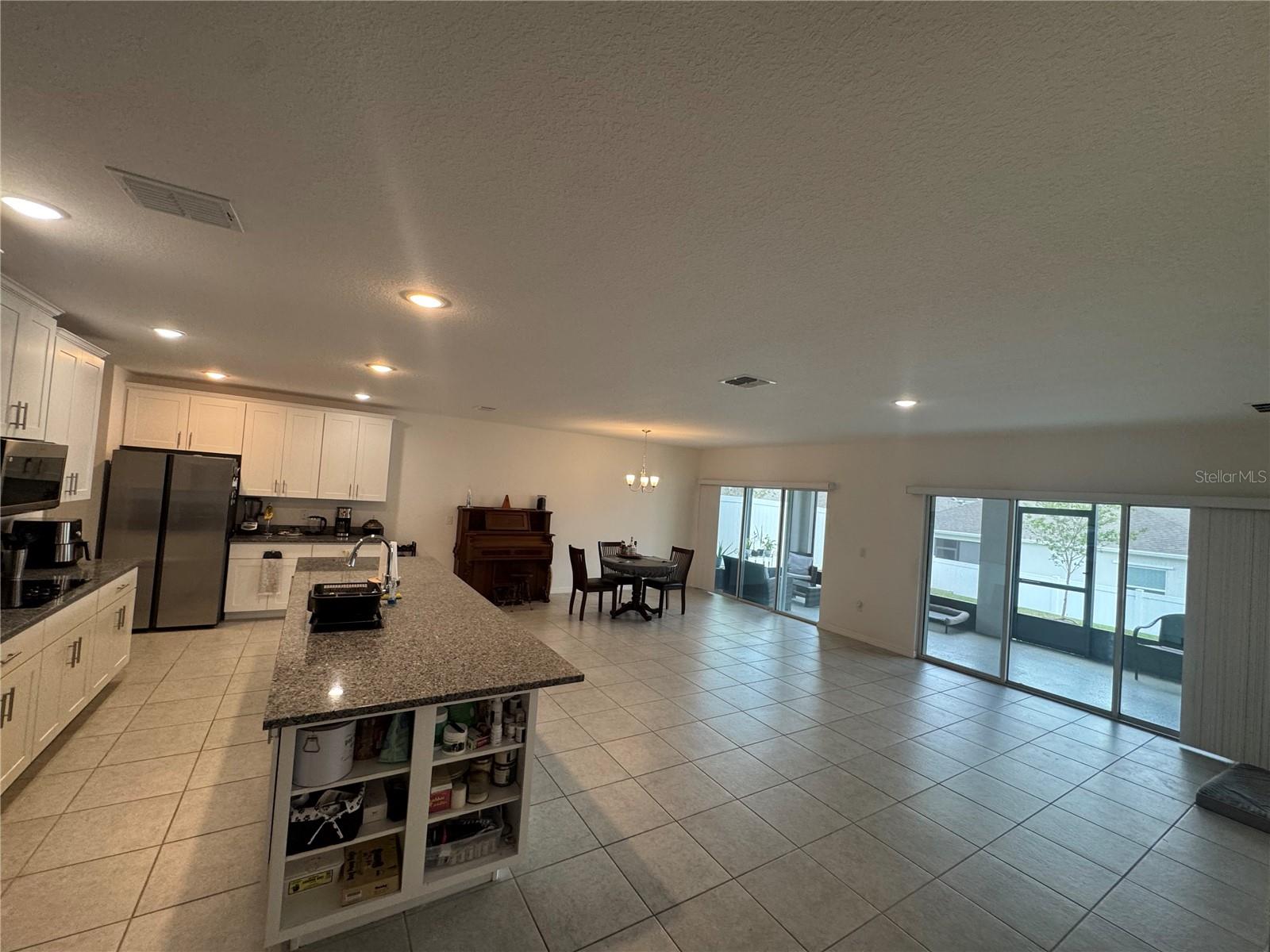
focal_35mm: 14
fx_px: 514
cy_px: 476
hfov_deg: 102.1
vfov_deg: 85.7
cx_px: 635
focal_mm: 2.22
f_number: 2.2
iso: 200
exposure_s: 1/120
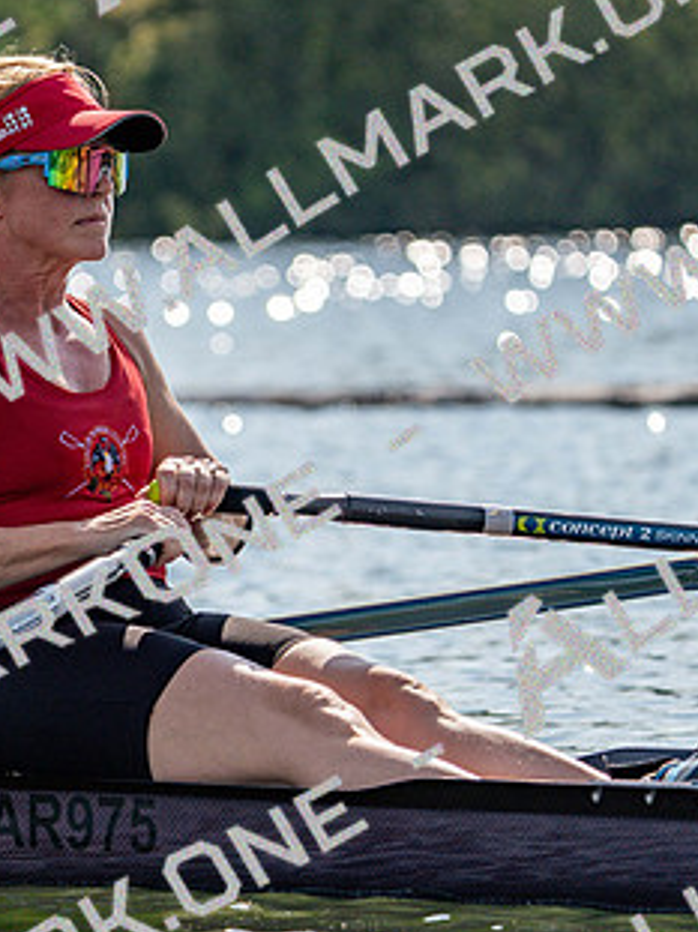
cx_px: 252
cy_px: 454
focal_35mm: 359
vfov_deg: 5.5
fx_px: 9659
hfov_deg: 4.1
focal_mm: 200
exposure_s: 1/1600
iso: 100
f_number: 5.6
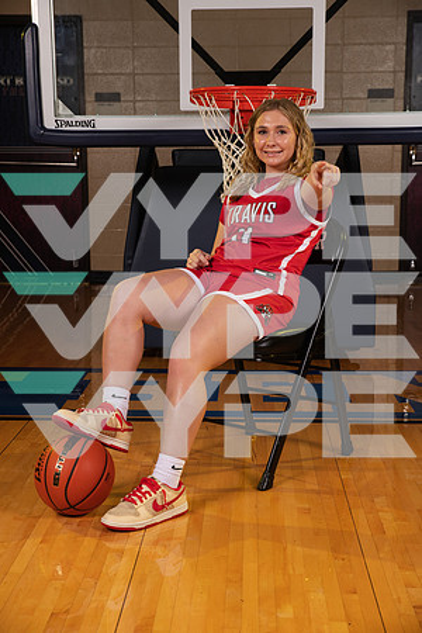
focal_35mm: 58
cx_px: 211
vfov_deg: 34.5
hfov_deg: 23.4
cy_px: 316
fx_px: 1020
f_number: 7.1
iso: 320
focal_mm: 58
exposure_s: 1/320
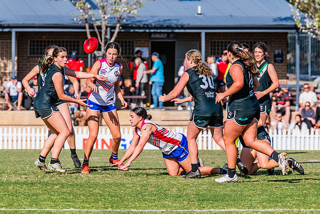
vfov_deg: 2.4
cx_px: 172
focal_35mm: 571
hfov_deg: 3.6
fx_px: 5079
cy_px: 142
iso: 800
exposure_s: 1/1600
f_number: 13
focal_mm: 420
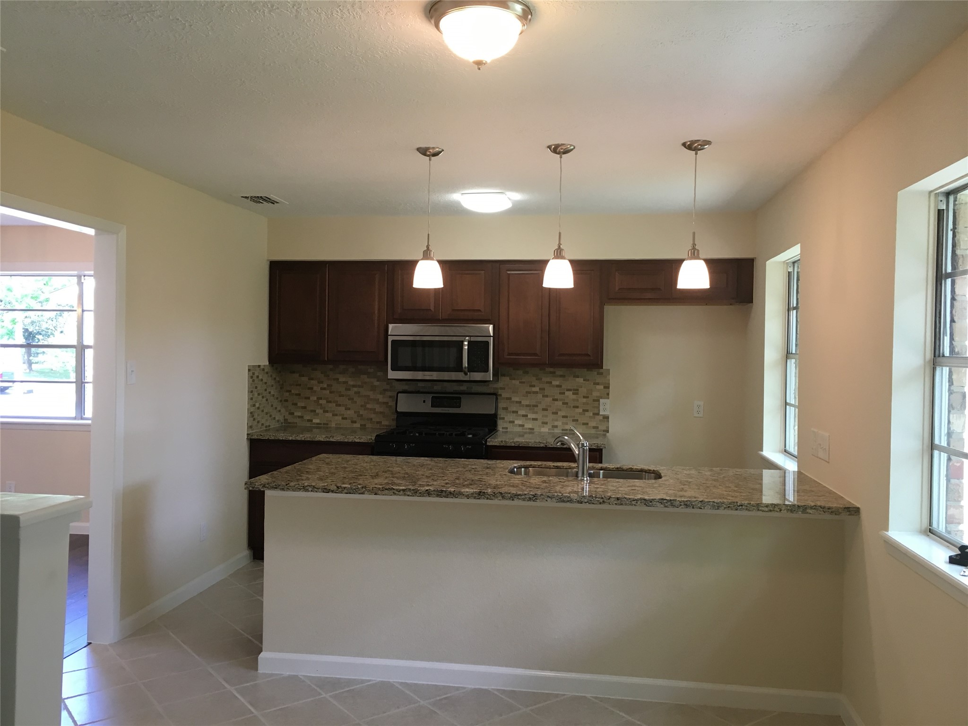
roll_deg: -0.5
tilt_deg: -1.2
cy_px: 363
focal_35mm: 29
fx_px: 811
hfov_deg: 61.7
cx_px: 484
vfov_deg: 48.2
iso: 40
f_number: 2.2
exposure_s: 1/30
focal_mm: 4.15
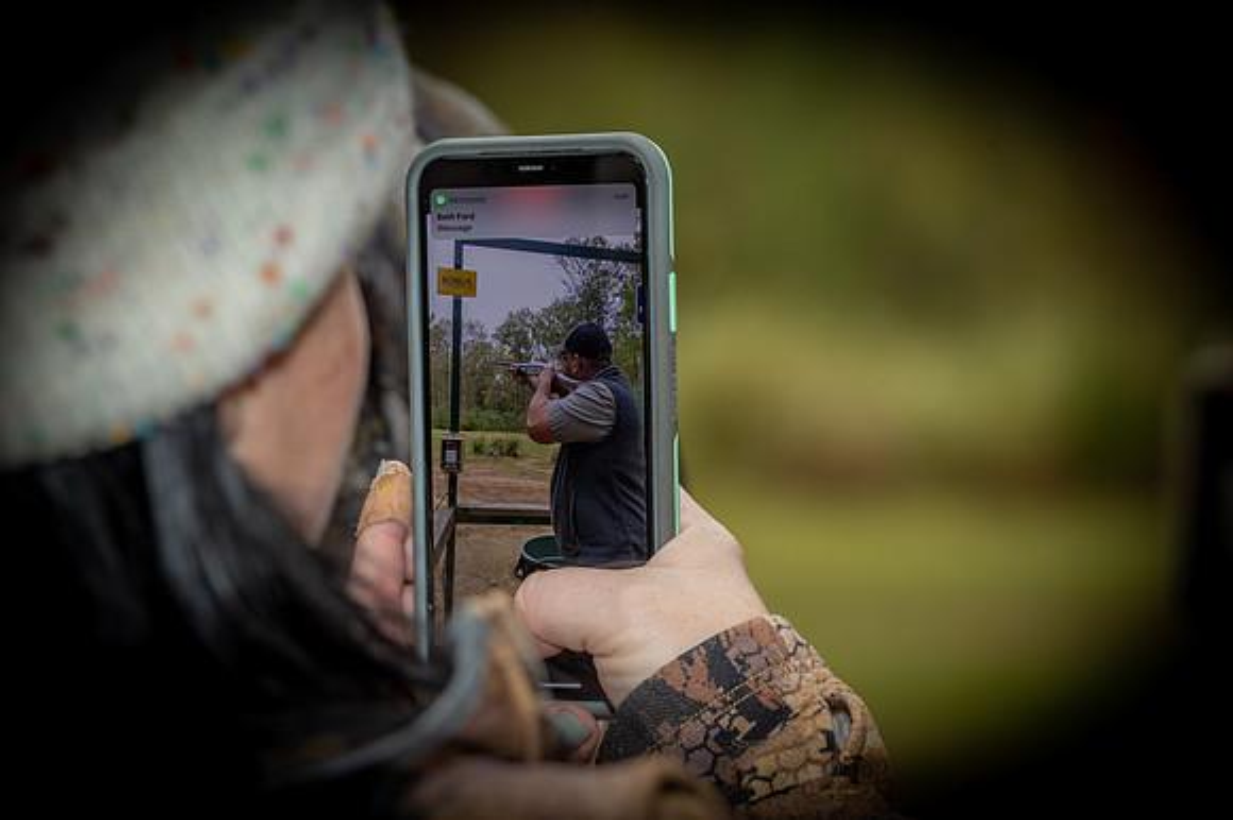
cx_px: 616
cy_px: 410
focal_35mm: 185
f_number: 7.1
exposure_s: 1/250
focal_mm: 185
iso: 320
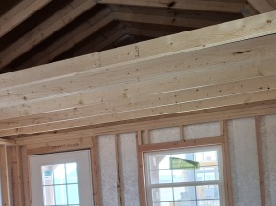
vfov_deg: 27.7
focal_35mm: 51
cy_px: 176
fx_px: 406
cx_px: 0
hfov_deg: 34.2
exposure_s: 1/120
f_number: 1.8
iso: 80
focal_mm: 5.54
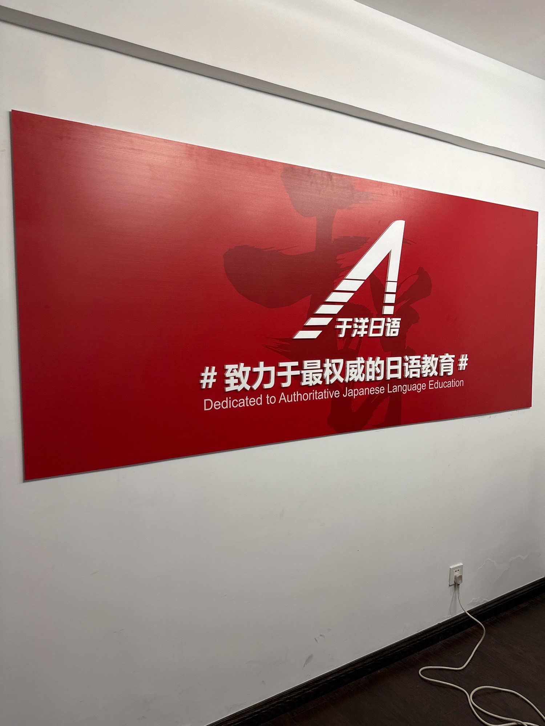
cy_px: 363
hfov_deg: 56.8
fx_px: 504
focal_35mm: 24
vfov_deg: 71.6
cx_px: 272
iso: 125
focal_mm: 6.86
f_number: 1.78
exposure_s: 1/50
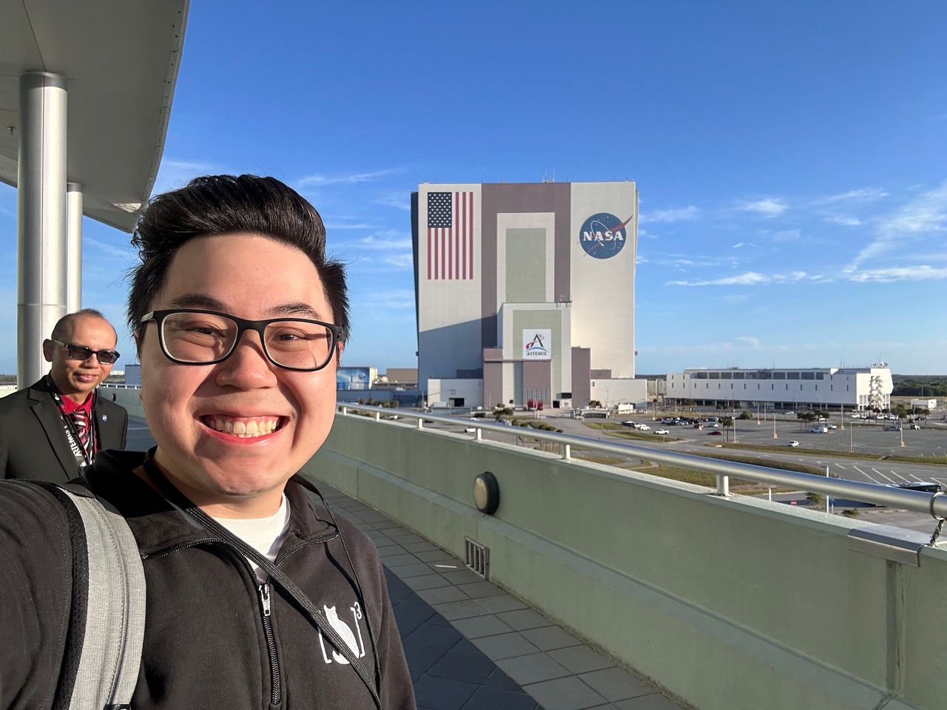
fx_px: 629
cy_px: 355
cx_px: 474
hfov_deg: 73.9
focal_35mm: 23
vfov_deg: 58.9
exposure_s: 1/1199
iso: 25
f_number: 1.9
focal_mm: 2.69
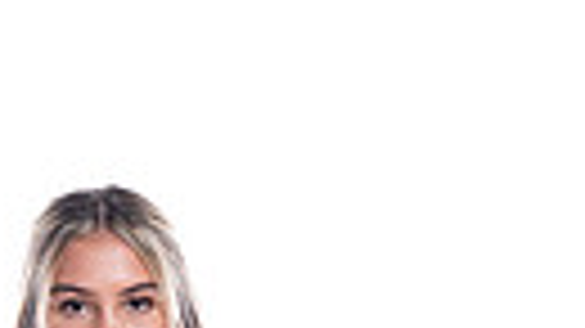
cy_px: 881
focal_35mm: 188
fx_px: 2915
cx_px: 104
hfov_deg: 11.4
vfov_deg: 6.1
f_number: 5.6
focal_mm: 52
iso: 400
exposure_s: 1/250
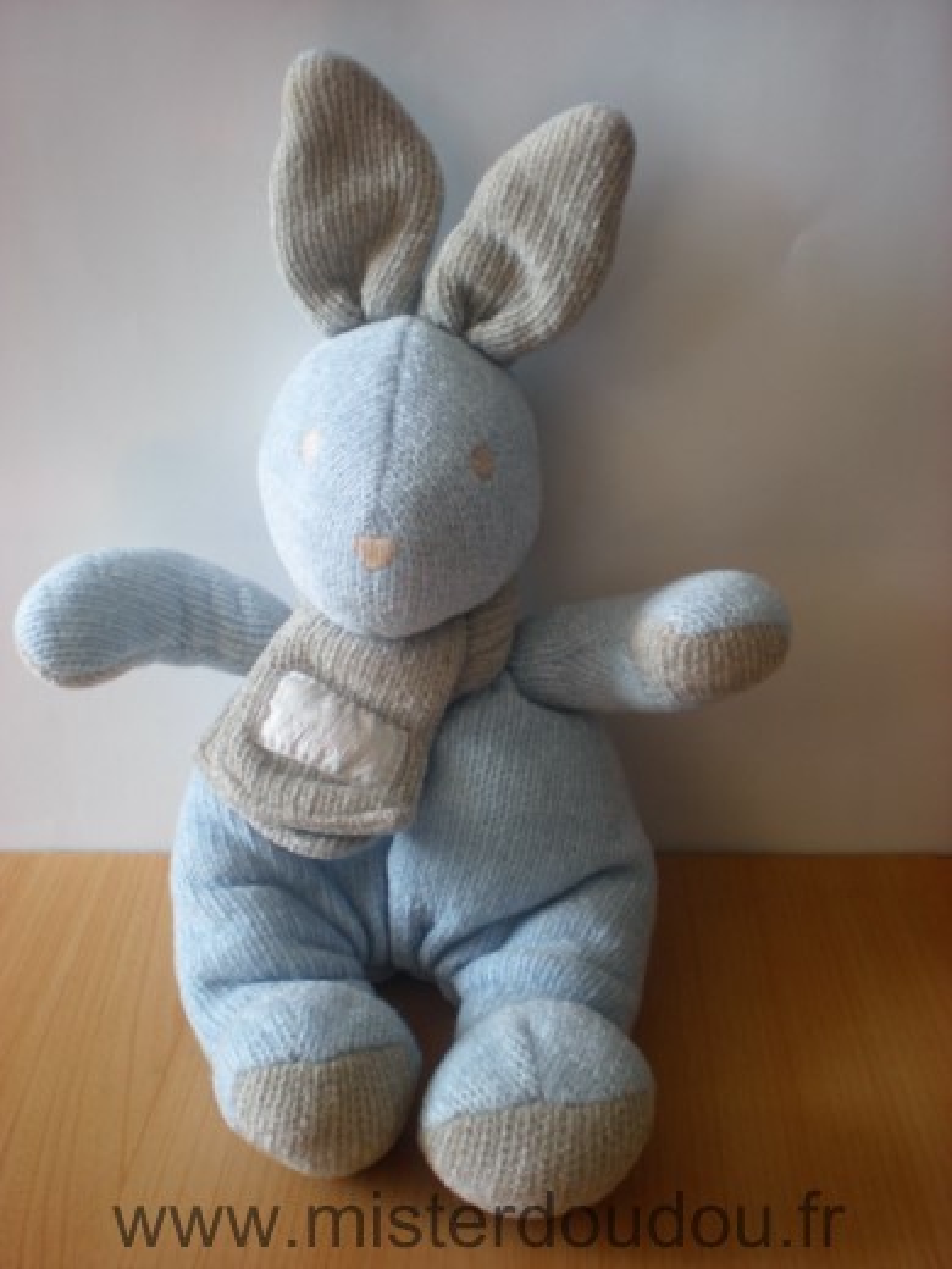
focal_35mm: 38
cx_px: 476
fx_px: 1393
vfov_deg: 49.0
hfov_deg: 37.7
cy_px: 634
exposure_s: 1/60.7
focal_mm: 6.3
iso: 64
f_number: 3.1
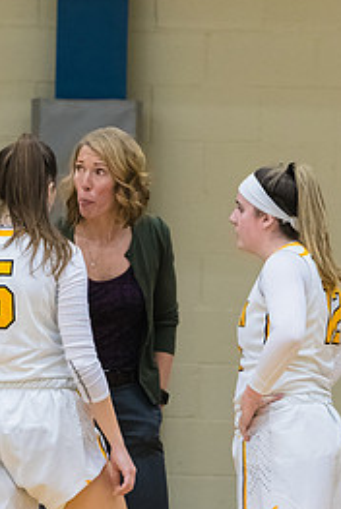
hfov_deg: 3.3
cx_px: 147
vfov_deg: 4.9
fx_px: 5994
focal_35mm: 423
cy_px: 314
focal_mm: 165
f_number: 4
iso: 3200
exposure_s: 1/400
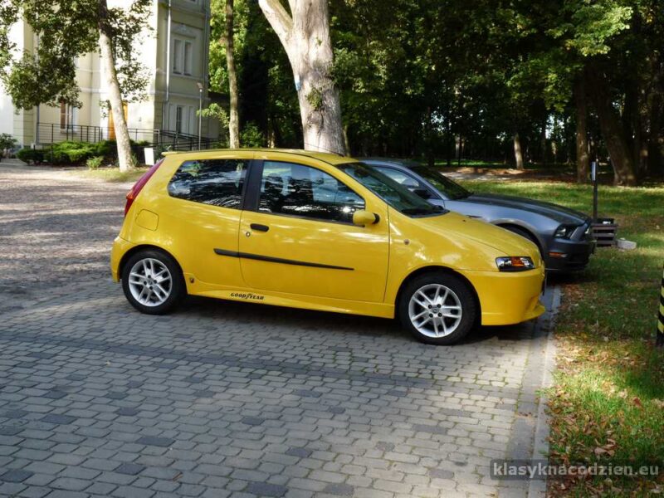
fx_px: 825
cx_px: 332
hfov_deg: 43.9
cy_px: 249
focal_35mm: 43
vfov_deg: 33.6
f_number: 4
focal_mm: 7.6
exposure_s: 1/125
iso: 100
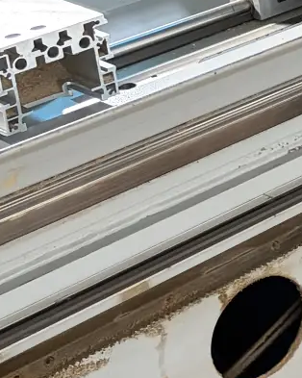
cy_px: -94
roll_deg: +1.8
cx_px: 796
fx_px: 1386
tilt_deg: -15.9
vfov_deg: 14.9
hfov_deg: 10.2
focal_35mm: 124
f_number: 1.6
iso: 500
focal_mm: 5.96
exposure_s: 1/60
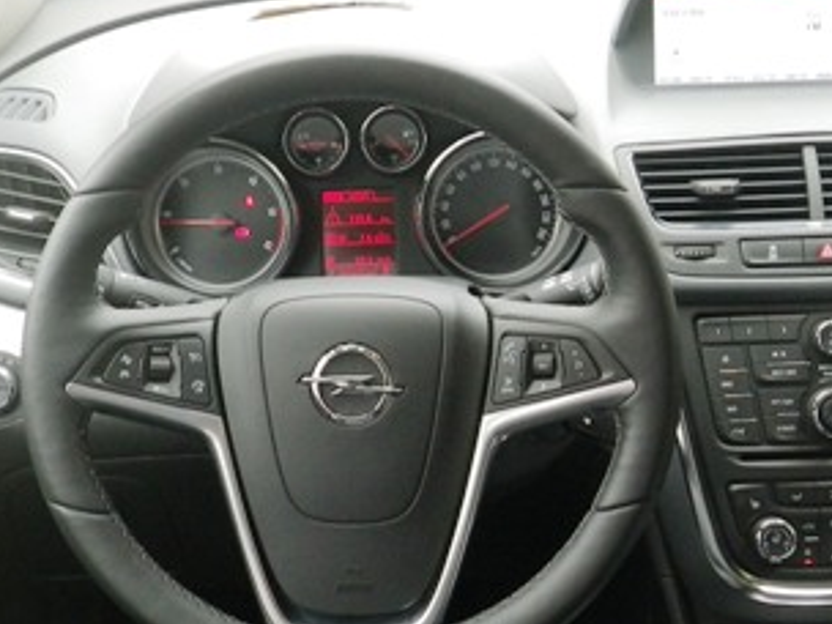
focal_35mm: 59
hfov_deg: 32.7
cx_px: 421
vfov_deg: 24.8
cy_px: 361
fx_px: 1418
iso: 160
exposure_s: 1/50
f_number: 3.5
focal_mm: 5
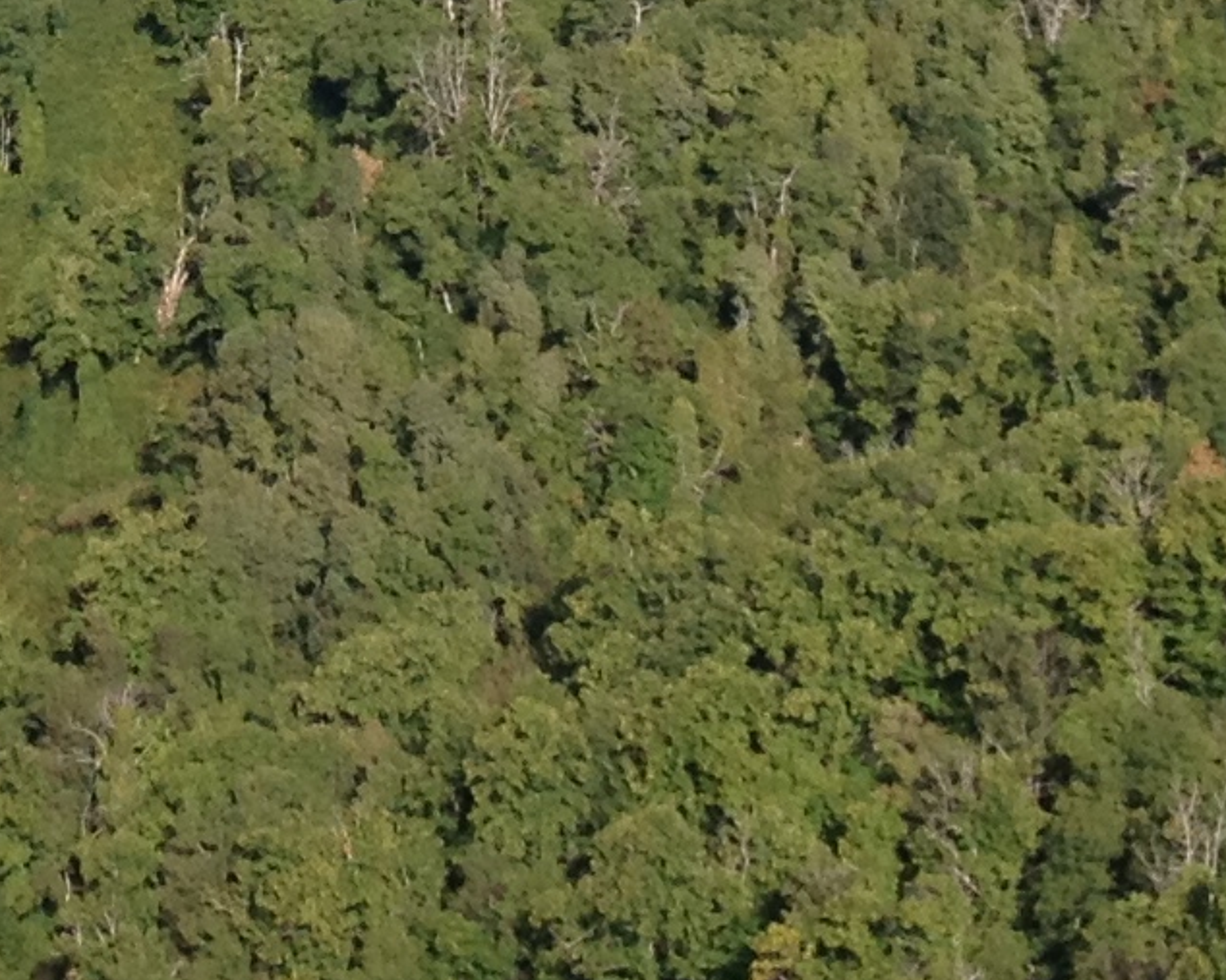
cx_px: -377
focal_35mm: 176
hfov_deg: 10.7
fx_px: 6385
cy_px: -862
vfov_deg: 8.4
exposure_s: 1/1175
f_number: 2.4
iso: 64
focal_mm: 4.28
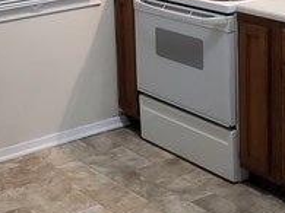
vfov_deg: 16.3
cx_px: 61
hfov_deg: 21.8
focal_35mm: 89
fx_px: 732
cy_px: 15
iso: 250
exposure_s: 1/60
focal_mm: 4.3
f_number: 1.5
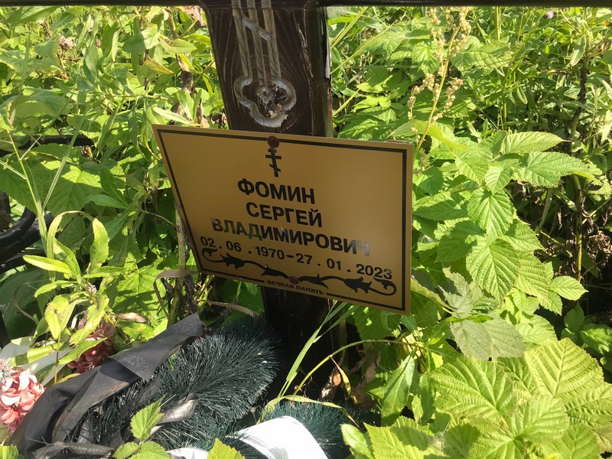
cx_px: 306
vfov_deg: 49.7
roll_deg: +5.2
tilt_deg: -30.0
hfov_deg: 63.4
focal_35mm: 28
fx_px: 495
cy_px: 230
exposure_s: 1/1041
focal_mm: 3.99
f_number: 1.8
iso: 20
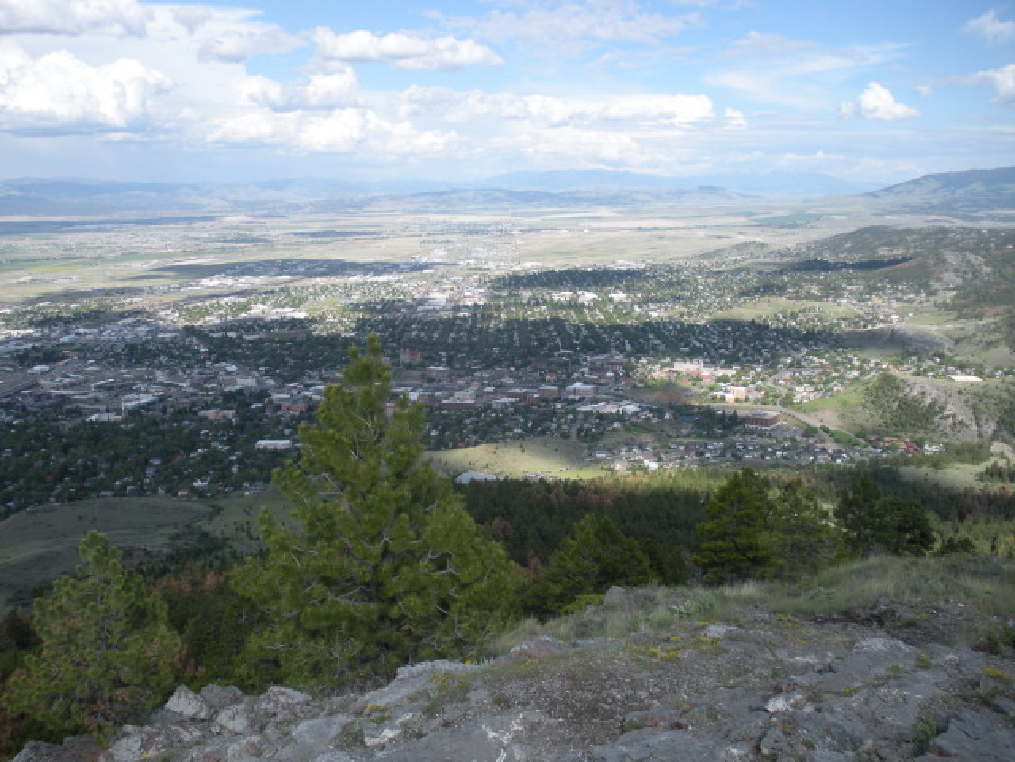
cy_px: 381
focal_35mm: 36
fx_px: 1056
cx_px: 508
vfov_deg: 39.7
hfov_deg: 51.4
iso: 64
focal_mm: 6.3
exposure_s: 1/538
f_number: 3.5
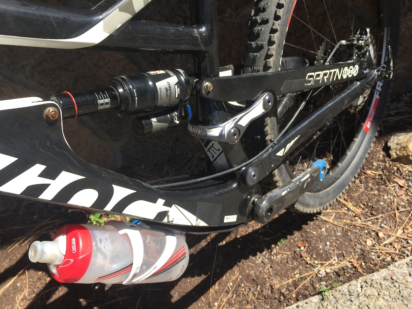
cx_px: 206
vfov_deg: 48.2
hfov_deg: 61.7
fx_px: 345
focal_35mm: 29
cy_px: 154
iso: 32
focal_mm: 4.15
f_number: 2.2
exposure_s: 1/791
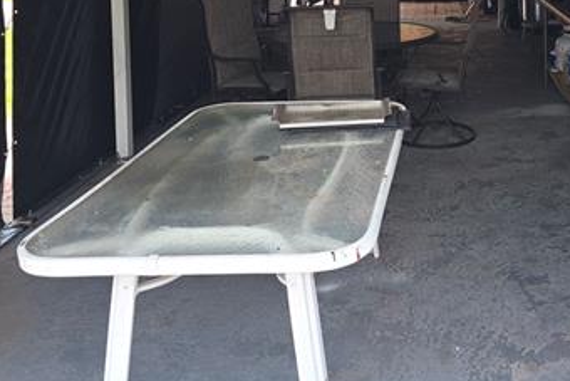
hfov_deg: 42.0
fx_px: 713
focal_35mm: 45
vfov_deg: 28.0
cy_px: -5
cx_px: 441
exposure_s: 1/120
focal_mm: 6.3
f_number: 1.7
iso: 12
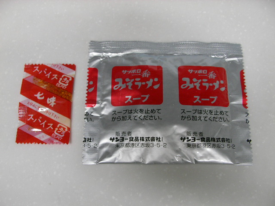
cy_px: 103
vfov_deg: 37.7
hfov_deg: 49.0
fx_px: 302
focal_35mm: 38
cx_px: 138
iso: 100
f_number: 3.5
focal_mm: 5.8
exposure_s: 1/15
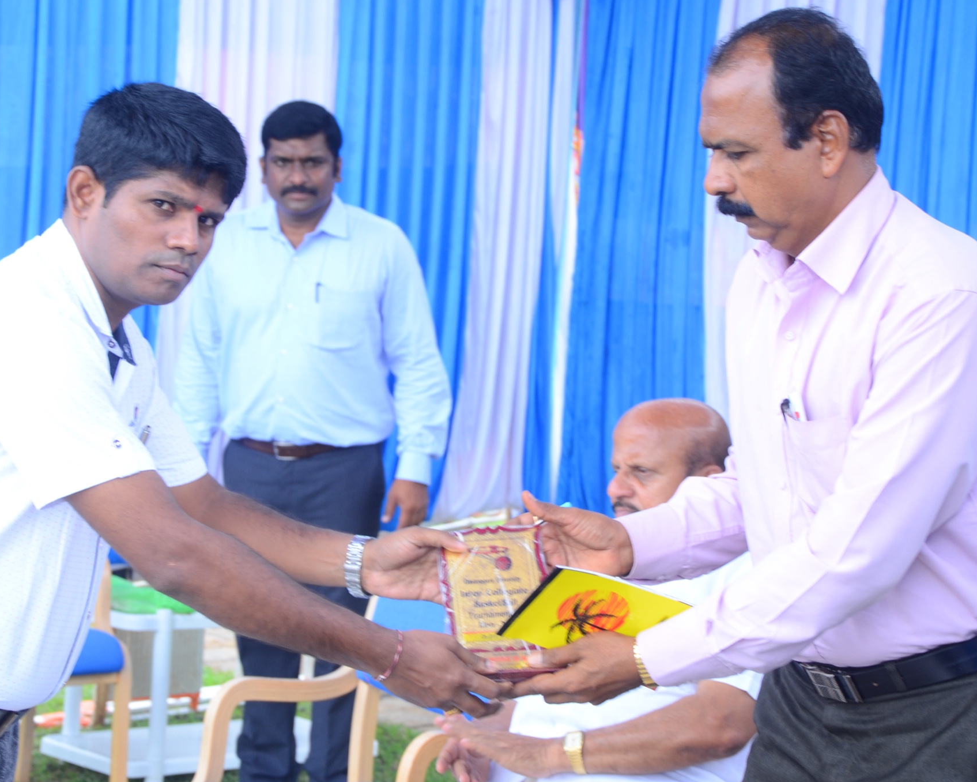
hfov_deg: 10.5
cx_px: 446
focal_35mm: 183
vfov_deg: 8.4
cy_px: 355
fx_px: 5292
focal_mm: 92
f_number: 6.3
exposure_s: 1/125
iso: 250
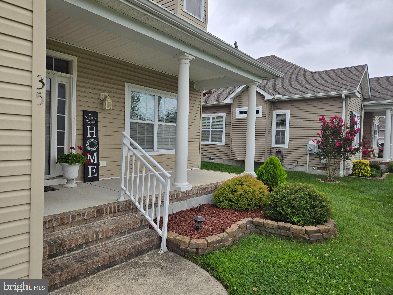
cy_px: 148
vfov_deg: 58.9
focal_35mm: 23
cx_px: 196
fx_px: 261
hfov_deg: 73.9
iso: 25
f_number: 1.8
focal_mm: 5.4
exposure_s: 1/614
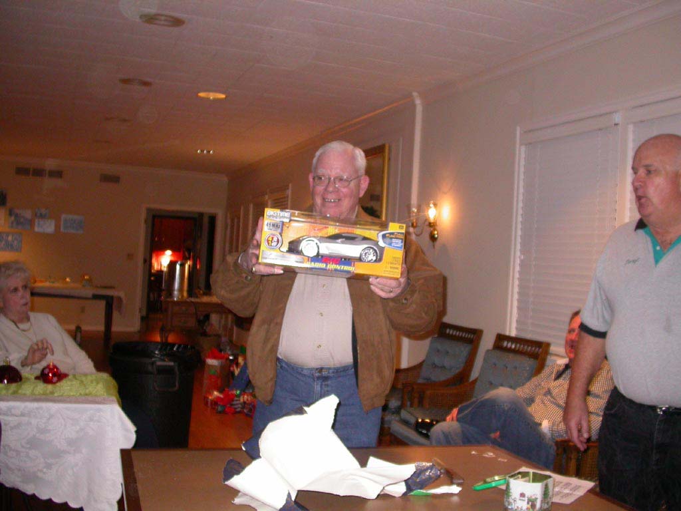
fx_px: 748
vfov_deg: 37.7
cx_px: 340
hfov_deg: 49.0
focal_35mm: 38
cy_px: 256
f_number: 2.6
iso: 200
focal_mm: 7.85
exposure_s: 1/60
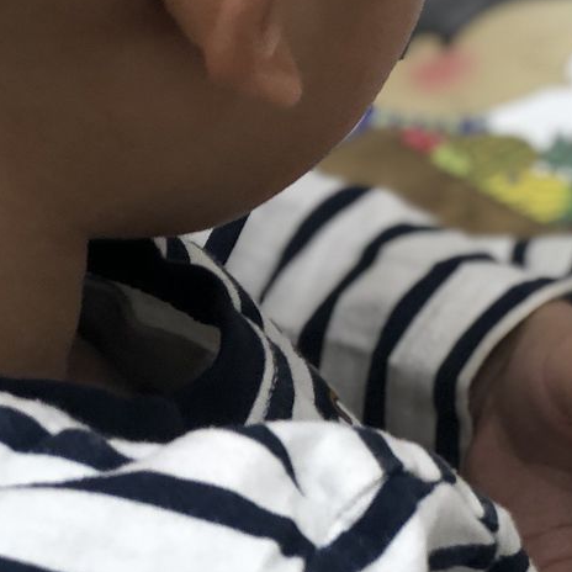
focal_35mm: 165
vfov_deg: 10.6
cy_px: 351
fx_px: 3085
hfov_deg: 10.3
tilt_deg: -42.8
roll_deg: +8.4
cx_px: 815
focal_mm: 6.6
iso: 40
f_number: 2.8
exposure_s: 1/30
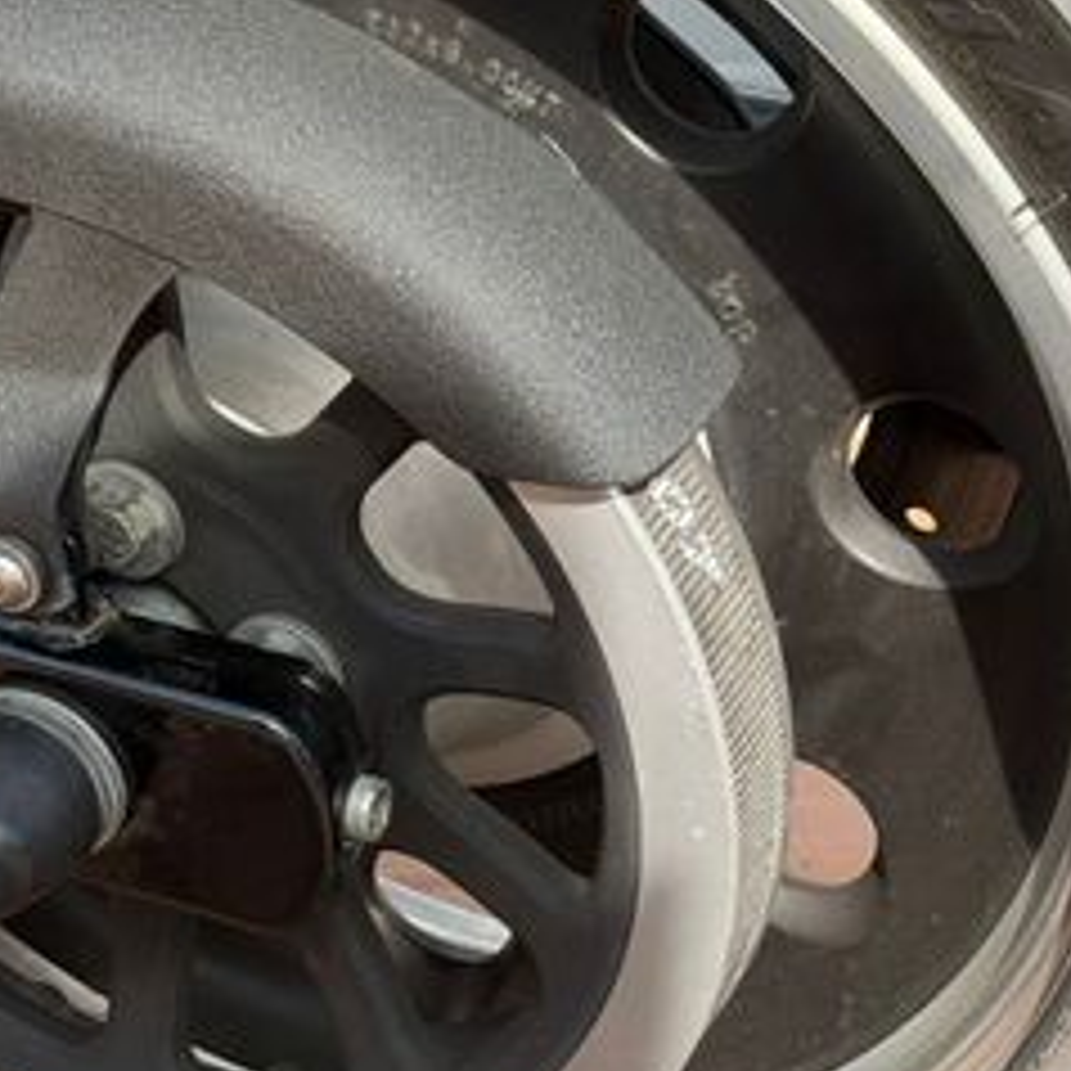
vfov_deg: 15.3
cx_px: 32
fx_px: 3990
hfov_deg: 15.1
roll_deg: -4.2
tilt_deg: -12.6
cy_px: 554
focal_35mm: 114
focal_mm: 6.76
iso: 80
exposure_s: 1/975
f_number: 1.78
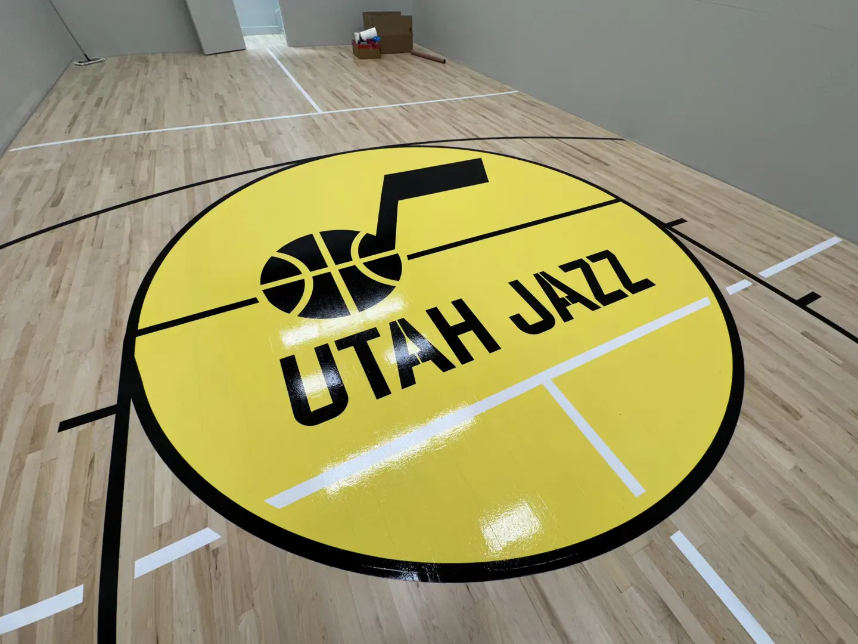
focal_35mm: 14
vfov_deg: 85.7
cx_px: 429
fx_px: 347
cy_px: 322
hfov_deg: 102.1
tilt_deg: -49.2
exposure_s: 1/120
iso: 50
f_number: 2.2
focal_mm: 2.22
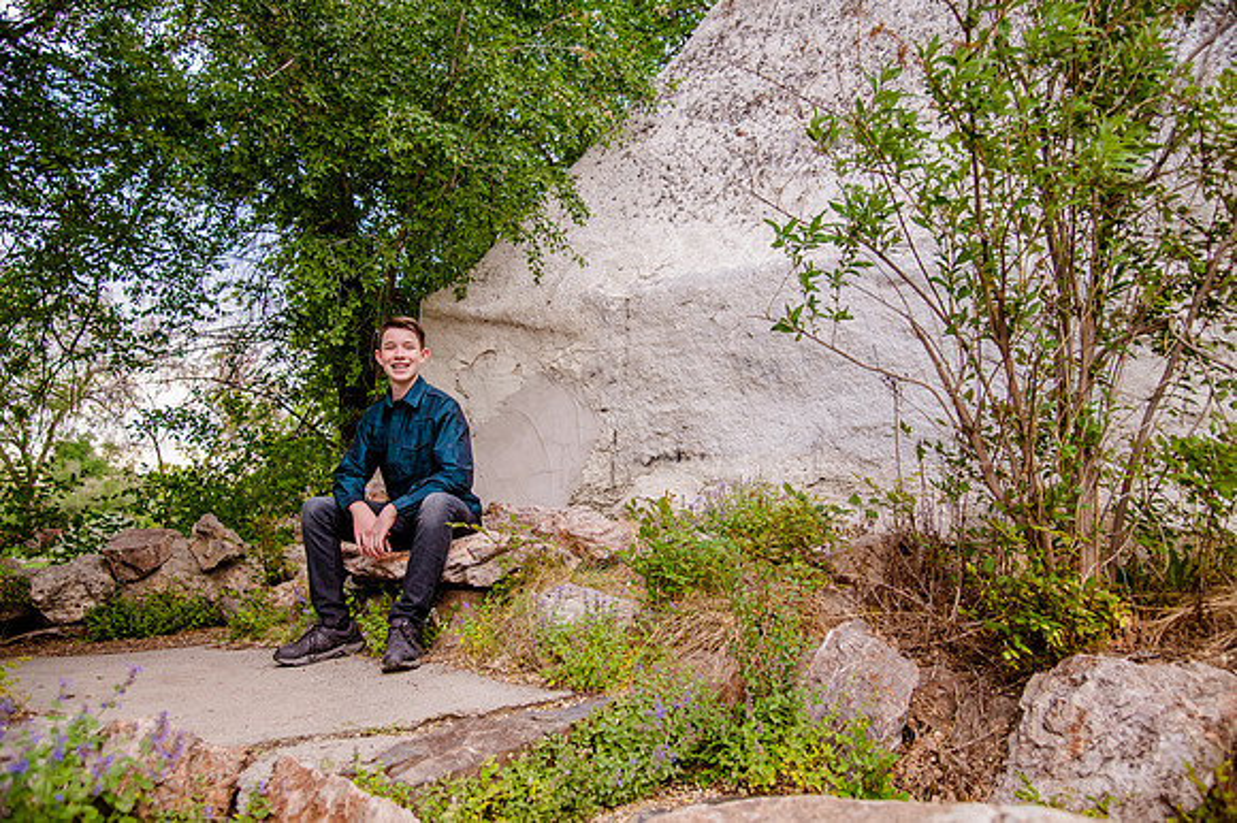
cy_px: 412
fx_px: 1065
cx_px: 618
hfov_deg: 60.3
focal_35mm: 31
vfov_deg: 42.3
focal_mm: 31
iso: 800
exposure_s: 1/400
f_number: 4
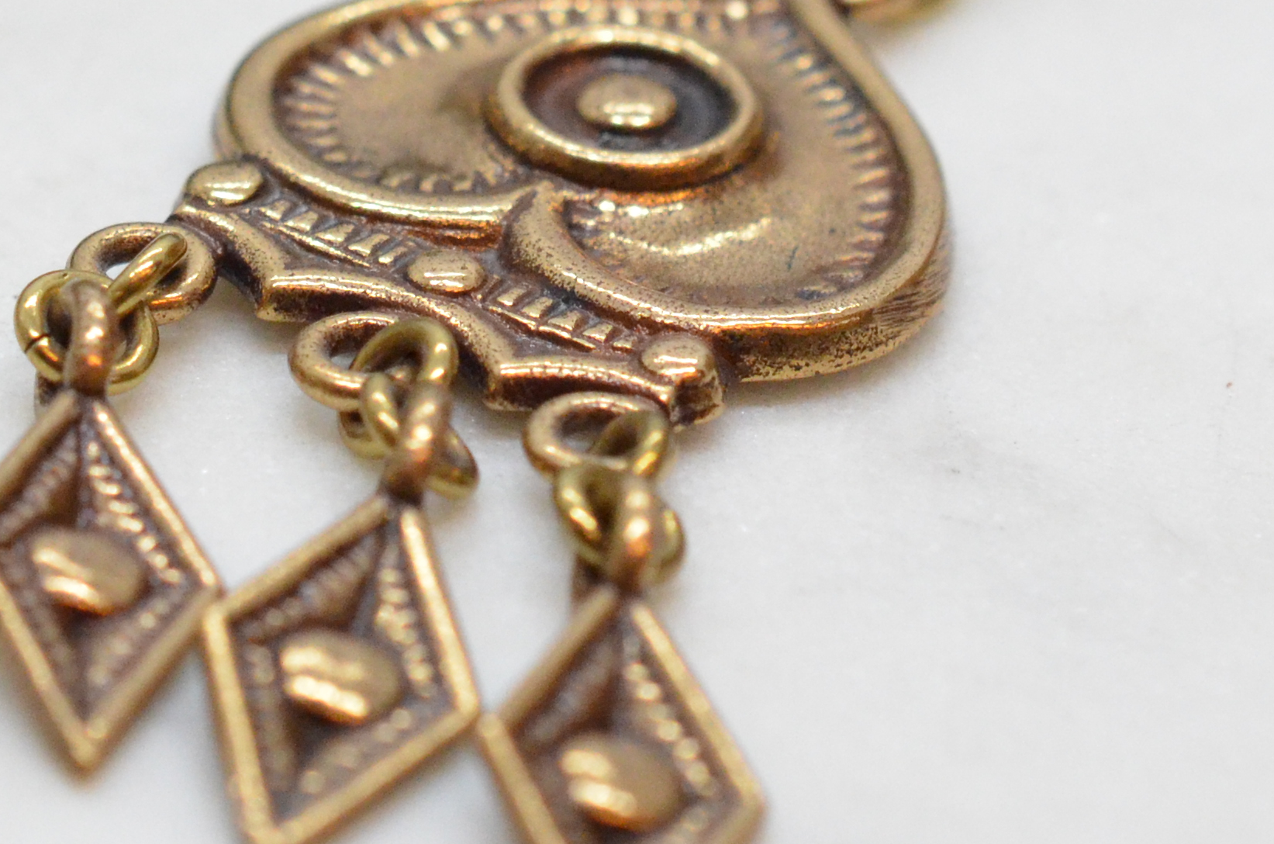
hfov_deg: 11.4
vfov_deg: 7.6
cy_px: 29
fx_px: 6356
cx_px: 595
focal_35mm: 180
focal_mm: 40
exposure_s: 1/800
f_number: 6.3
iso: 3200
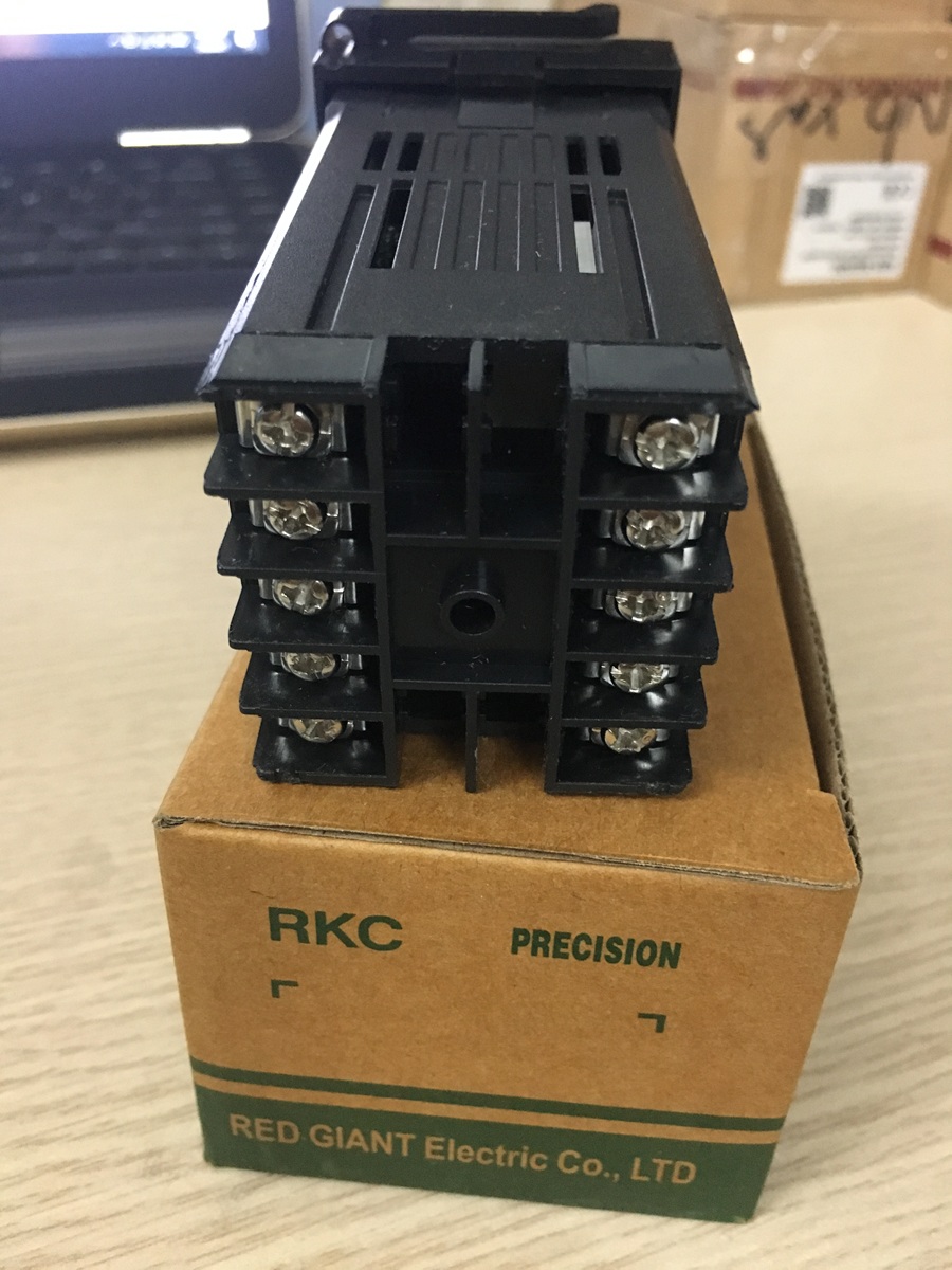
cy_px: 635
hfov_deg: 48.2
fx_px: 1063
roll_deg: -0.7
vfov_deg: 61.7
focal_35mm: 29
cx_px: 476
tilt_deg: -34.2
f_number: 2.2
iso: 250
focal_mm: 4.15
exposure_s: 1/17
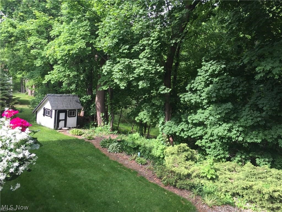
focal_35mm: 29
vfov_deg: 48.2
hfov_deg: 61.7
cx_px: 141
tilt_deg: -6.1
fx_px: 236
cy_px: 106
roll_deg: -4.7
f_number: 2.2
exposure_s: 1/135
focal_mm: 4.15
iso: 32
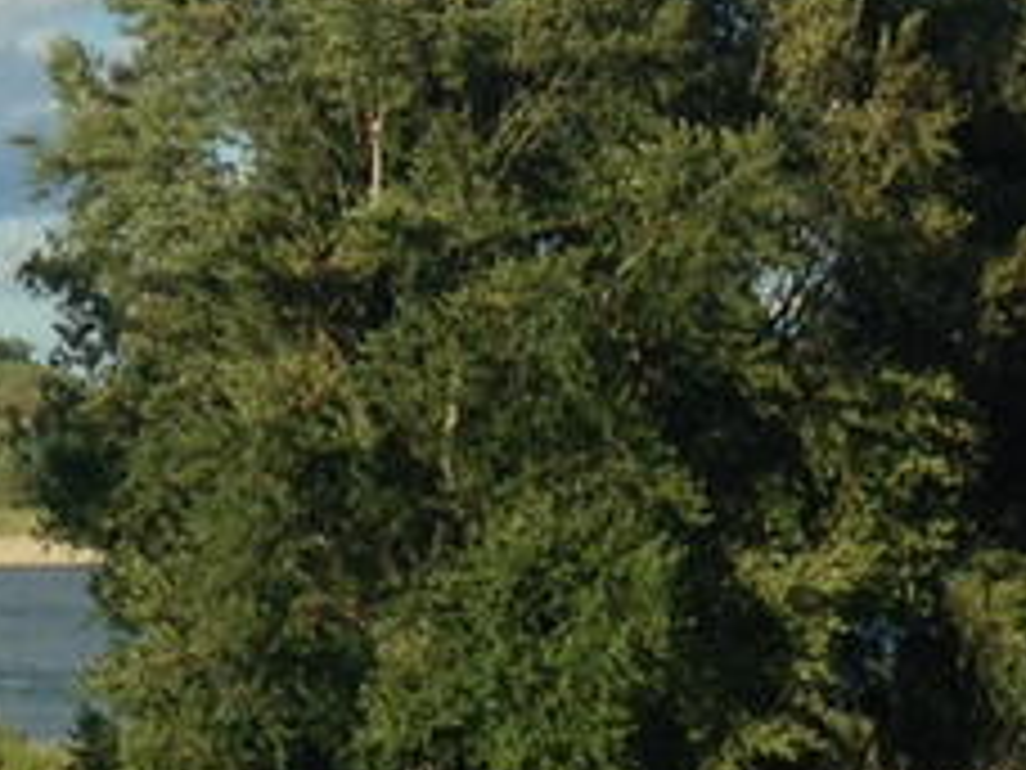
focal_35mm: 162
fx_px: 4802
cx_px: -612
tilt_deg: +6.5
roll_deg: -1.9
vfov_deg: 9.1
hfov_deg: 11.6
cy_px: -14
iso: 50
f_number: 2.4
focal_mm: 4.12
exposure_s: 1/1085
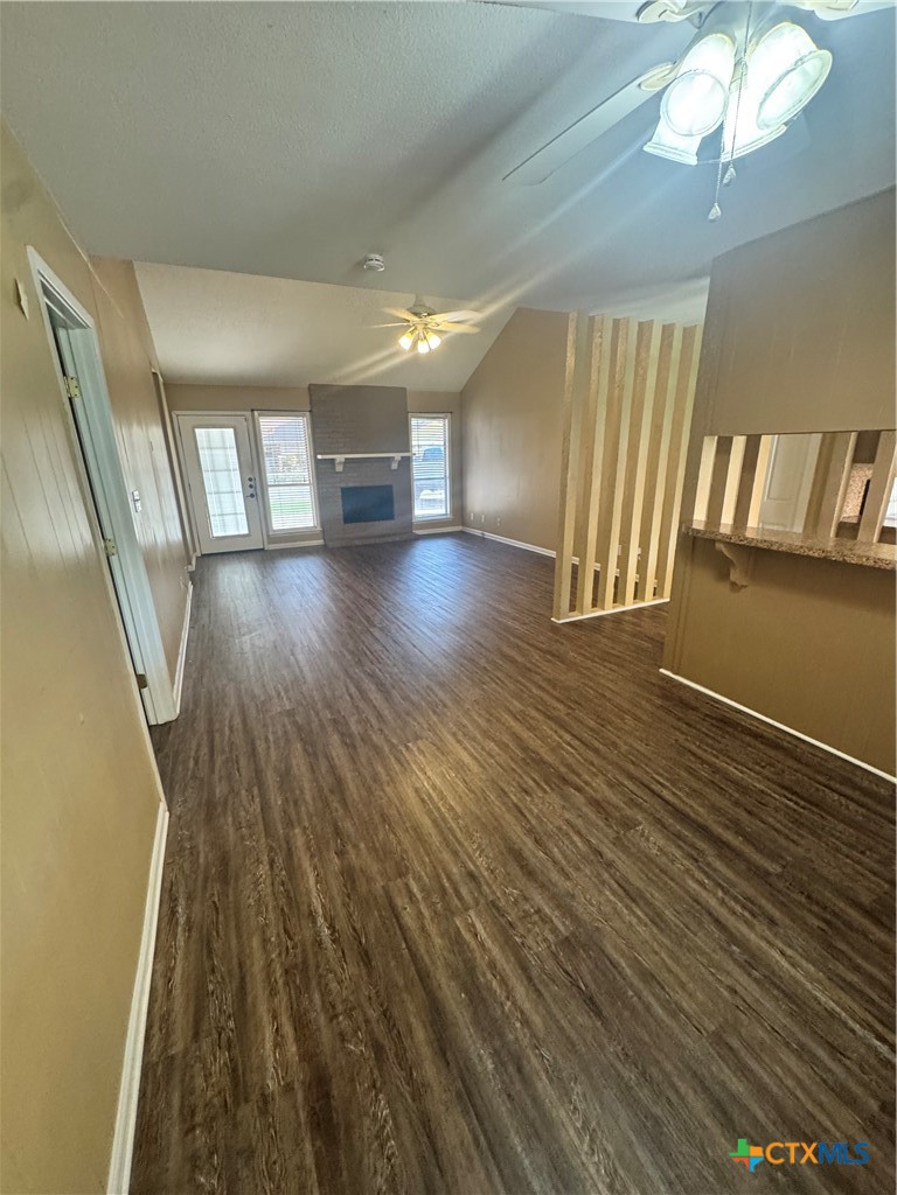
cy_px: 598
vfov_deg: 102.1
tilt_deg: -17.2
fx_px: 484
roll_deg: +1.9
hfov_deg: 85.7
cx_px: 448
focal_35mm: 14
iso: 400
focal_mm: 2.22
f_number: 2.2
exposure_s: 1/60
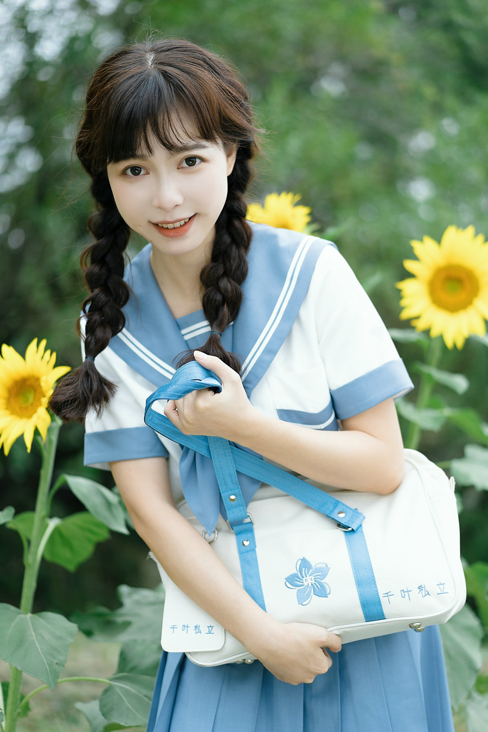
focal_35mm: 55
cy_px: 366
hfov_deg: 24.6
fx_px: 1118
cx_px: 244
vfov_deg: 36.2
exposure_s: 1/1000
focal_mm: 55
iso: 100
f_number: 1.8
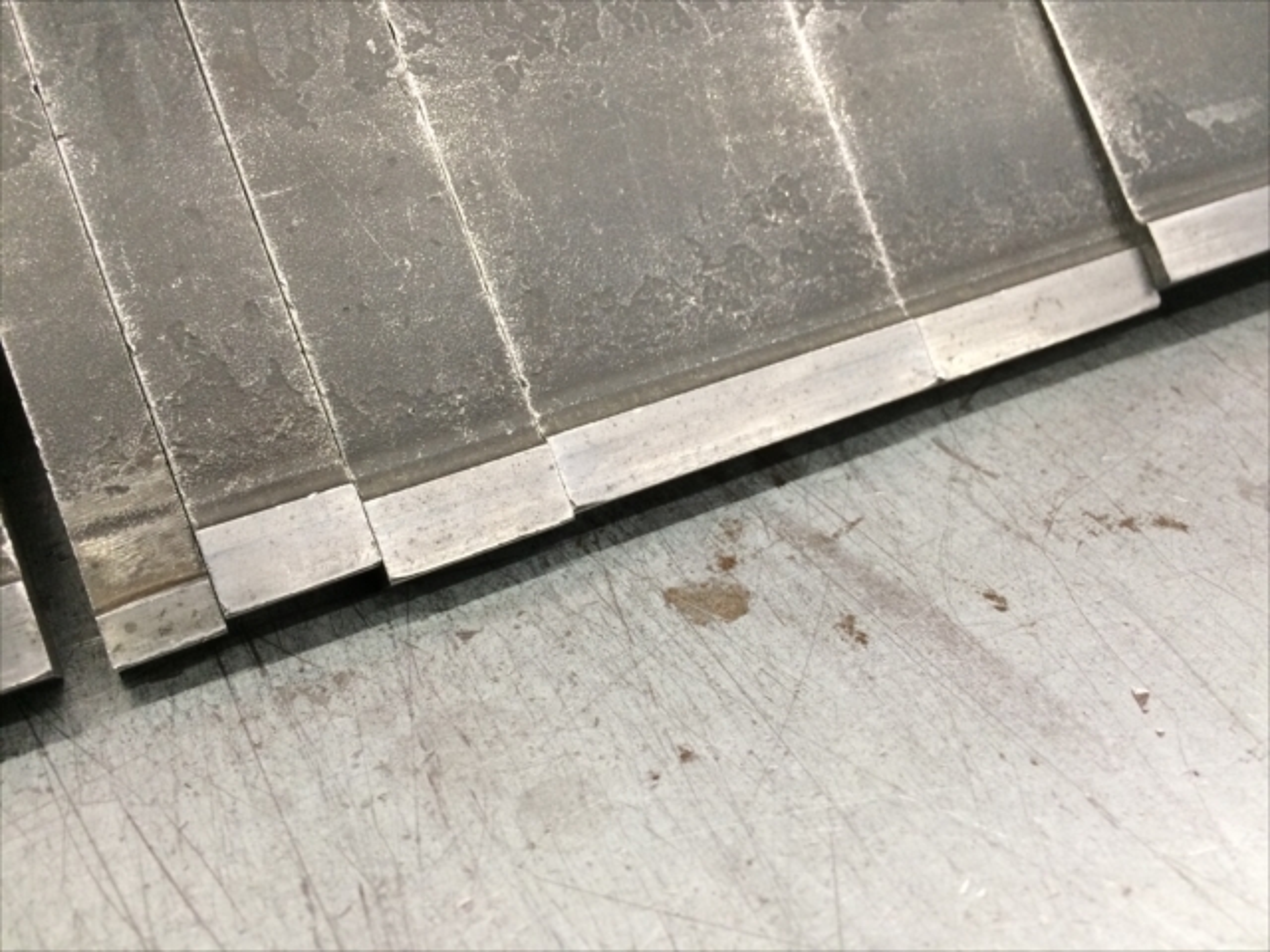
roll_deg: +1.4
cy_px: 476
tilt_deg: -38.9
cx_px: 635
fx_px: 1064
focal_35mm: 29
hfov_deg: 61.7
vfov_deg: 48.2
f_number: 2.2
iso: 125
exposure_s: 1/30
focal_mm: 4.15
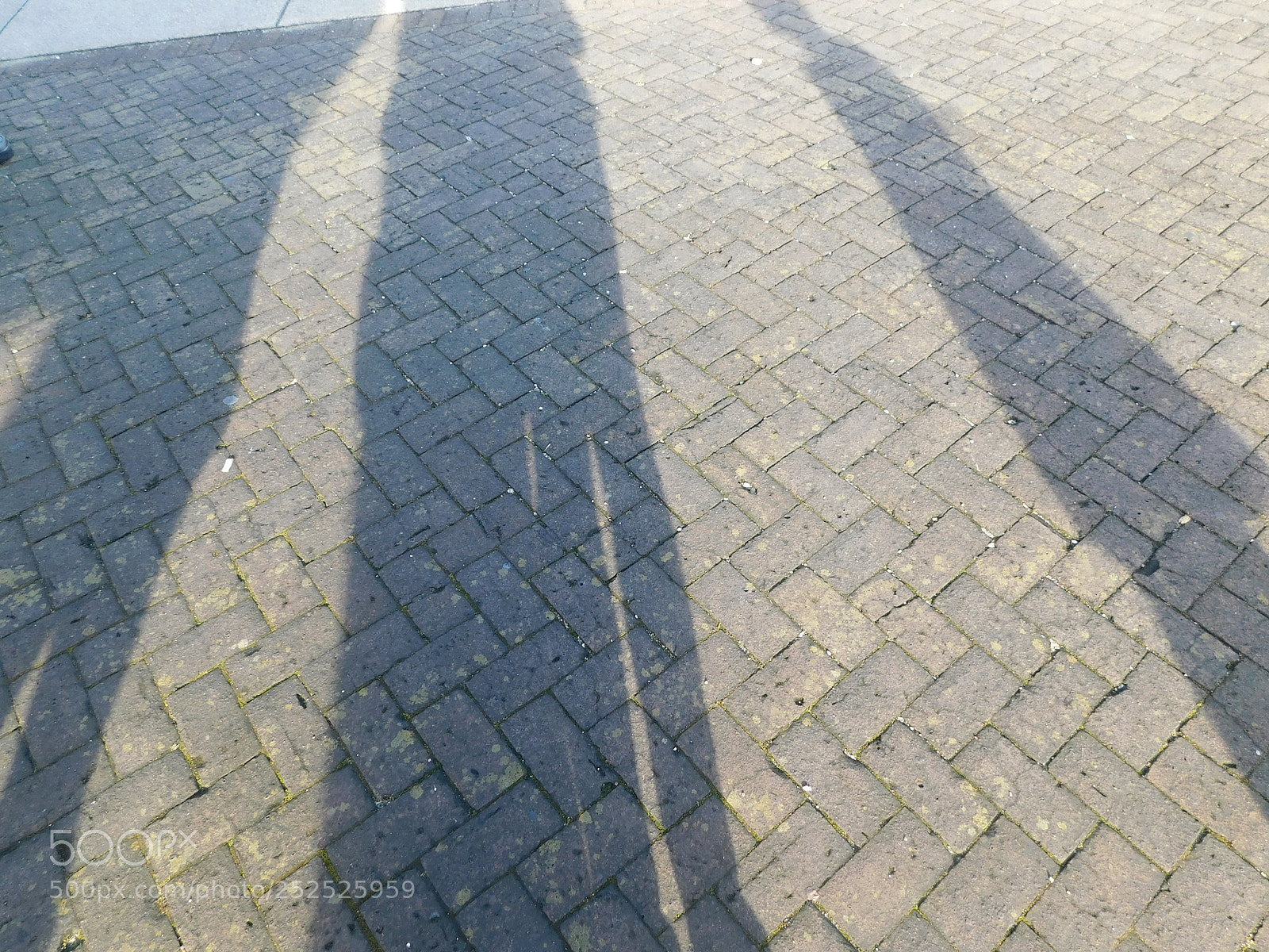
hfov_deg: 73.9
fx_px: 843
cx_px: 634
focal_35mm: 23
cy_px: 476
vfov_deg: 58.9
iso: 125
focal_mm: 4
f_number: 3
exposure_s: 1/160
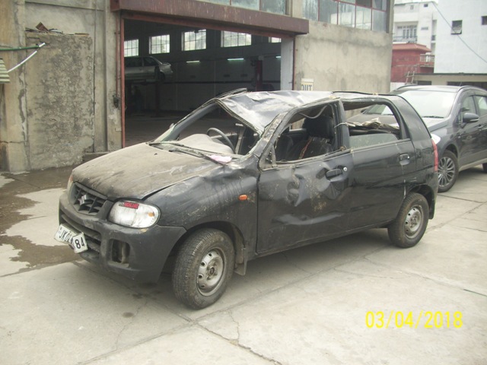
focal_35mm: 34
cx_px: 244
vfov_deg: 41.8
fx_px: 478
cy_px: 182
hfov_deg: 54.0
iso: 80
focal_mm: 5.7
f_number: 2.9
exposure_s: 1/320
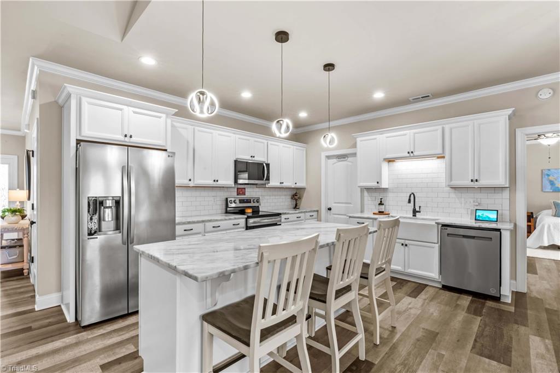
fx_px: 249
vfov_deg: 73.7
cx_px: 280
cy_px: 186
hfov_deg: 96.8
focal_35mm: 16
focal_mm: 16
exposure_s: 1
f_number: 16
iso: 100
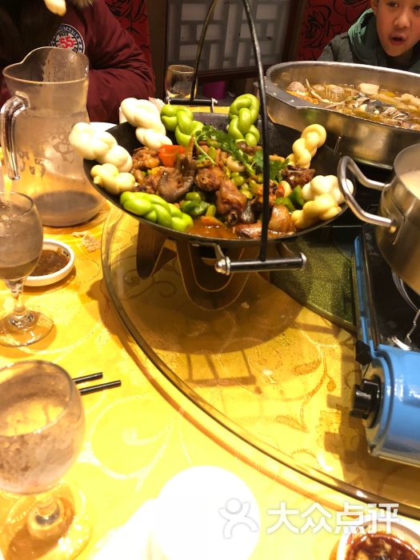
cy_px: 280
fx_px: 453
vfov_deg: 63.4
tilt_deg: -37.1
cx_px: 210
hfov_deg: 49.7
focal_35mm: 28
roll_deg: -7.6
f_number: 1.8
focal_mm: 3.99
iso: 100
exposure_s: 1/17
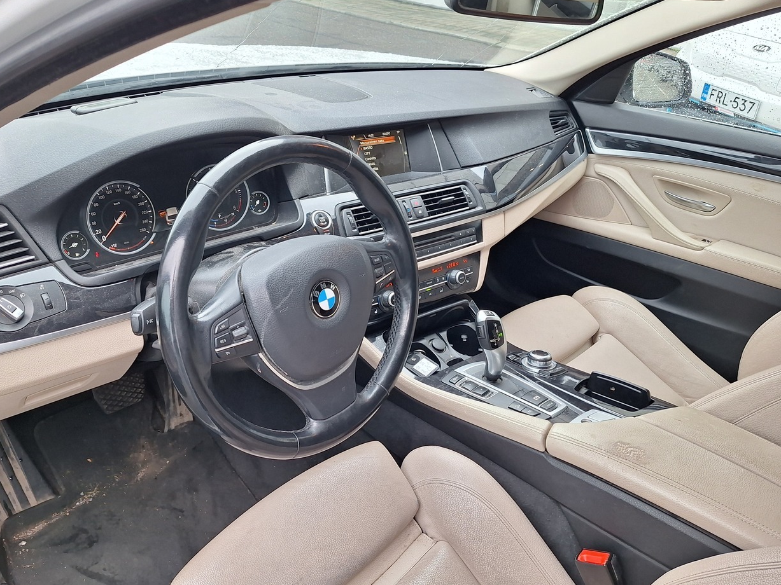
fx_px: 609
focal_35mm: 27
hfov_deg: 65.3
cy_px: 294
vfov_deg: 51.3
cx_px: 377
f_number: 1.8
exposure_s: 1/148
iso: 40
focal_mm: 5.54
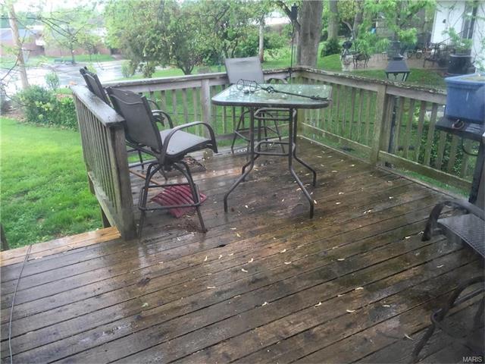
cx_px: 242
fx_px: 406
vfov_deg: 48.2
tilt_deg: -22.3
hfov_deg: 61.7
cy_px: 182
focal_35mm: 29
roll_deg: +0.1
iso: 50
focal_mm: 4.15
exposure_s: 1/30
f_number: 2.2
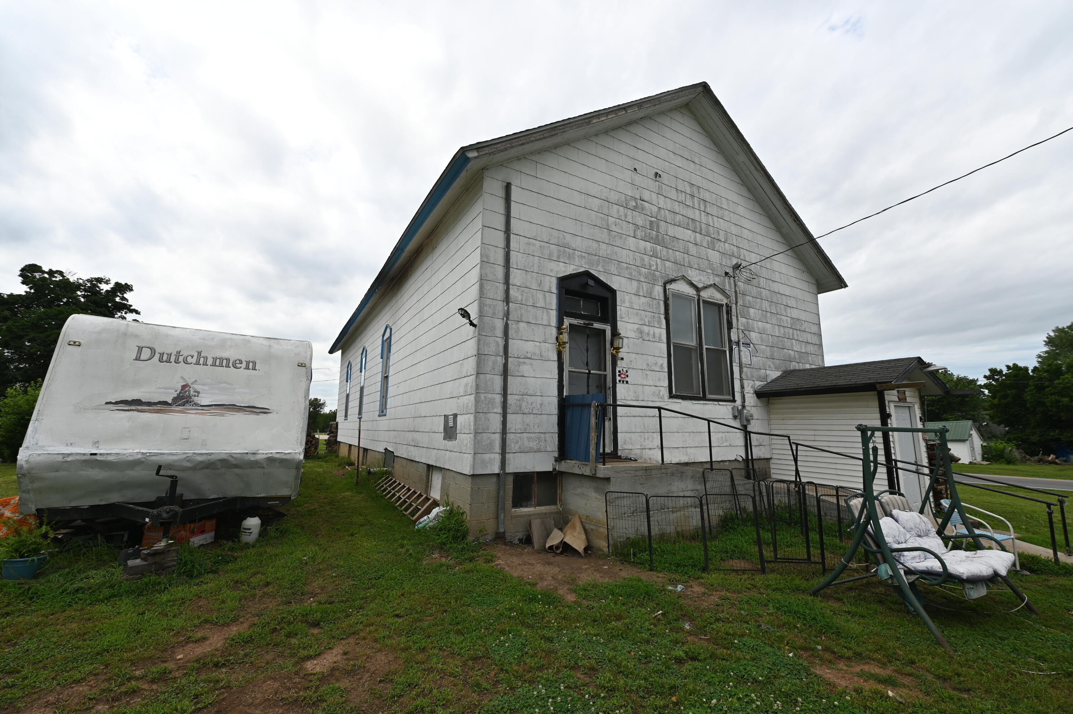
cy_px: 357
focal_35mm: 14
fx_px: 417
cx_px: 536
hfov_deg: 104.3
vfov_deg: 81.1
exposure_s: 1/400
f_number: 7.1
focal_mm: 14
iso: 100
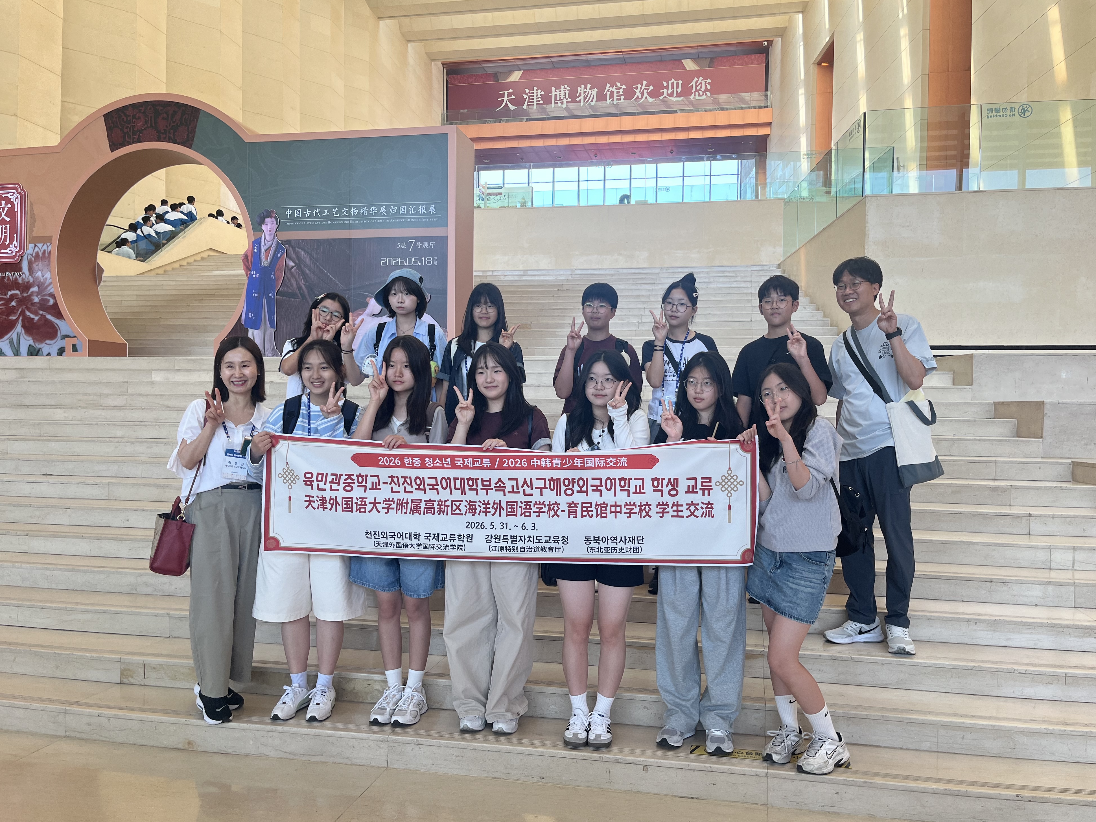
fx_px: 855
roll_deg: -0.7
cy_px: 414
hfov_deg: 65.3
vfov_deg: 51.4
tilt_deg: -0.5
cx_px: 564
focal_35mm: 27
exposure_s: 1/158
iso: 64
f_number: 1.6
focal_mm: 5.1
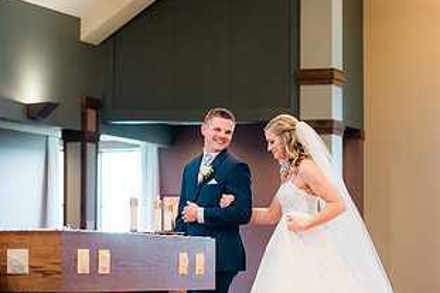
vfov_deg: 10.2
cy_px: 268
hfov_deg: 15.3
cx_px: 307
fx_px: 1637
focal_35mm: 134
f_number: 2.8
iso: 1000
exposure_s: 1/250
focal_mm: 70
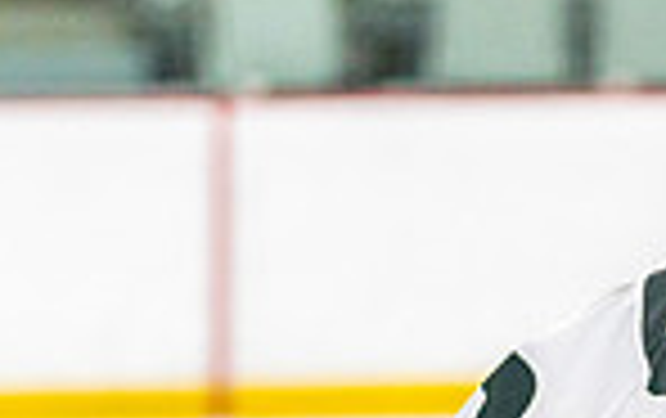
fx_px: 11507
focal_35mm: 633
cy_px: 820
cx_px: 711
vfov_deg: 2.1
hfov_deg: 3.3
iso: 3200
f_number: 2.8
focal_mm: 154
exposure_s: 1/1250
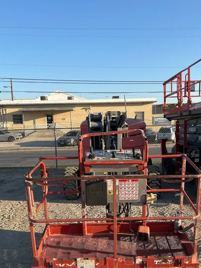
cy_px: 161
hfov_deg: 40.6
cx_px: 113
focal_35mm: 35
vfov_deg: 52.3
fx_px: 271
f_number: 1.5
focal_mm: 5.7
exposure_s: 1/1934
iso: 50
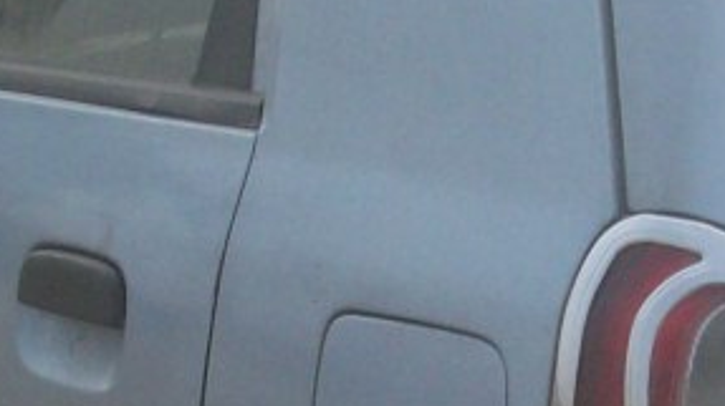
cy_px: 461
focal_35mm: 180
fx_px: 3458
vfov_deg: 6.7
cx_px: 629
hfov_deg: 11.9
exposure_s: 1/302
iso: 80
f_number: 5.6
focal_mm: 6.2
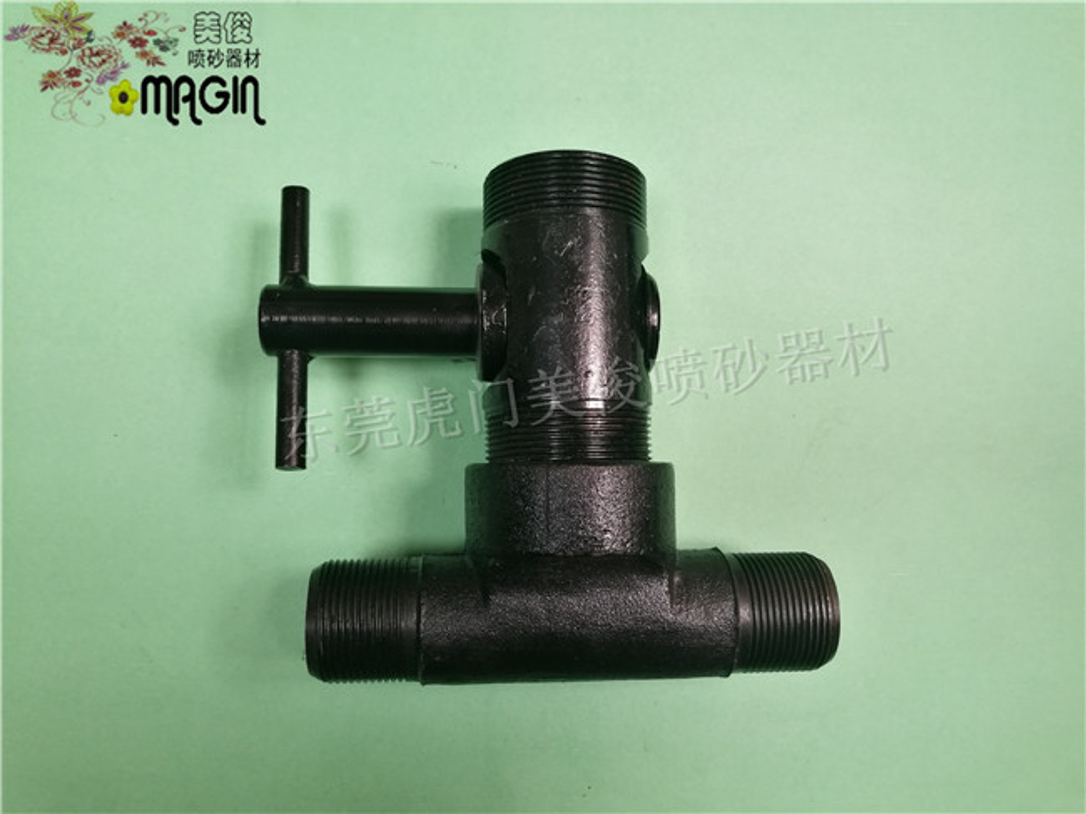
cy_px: 407
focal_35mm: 27
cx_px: 543
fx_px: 847
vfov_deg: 51.3
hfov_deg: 65.3
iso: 160
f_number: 2.2
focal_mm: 4.5
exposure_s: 1/33.3
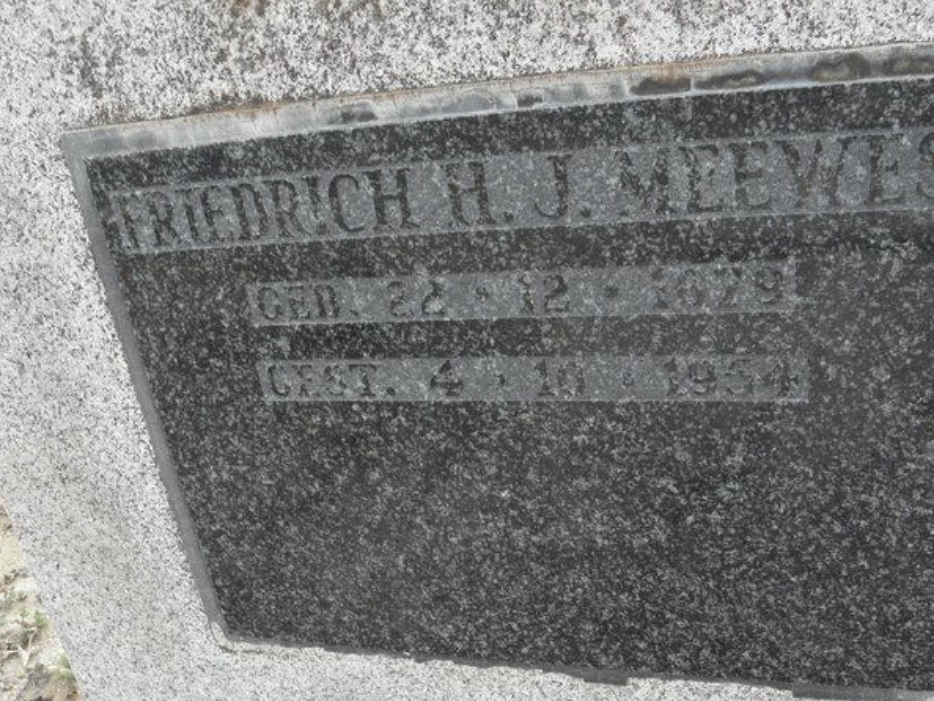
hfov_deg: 52.6
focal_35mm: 35
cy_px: 413
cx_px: 491
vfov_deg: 40.6
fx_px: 945
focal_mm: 4.6
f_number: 3.2
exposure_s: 1/80
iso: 64
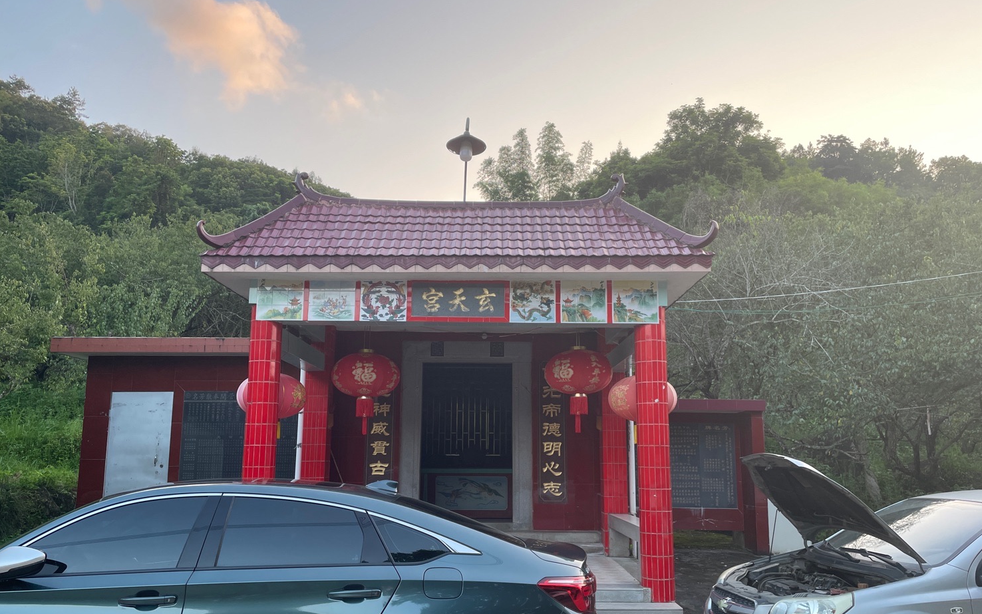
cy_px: 344
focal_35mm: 28
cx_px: 487
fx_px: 749
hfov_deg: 66.5
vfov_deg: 44.5
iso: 32
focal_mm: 4.2
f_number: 1.6
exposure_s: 1/133
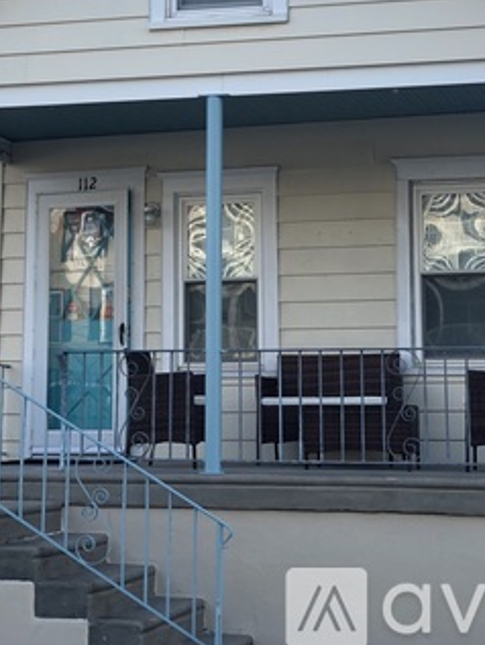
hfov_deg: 18.0
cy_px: 140
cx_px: 233
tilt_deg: +11.7
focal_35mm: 82
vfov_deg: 23.5
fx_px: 1531
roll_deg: +0.1
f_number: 2.4
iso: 16
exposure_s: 1/196
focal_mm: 6
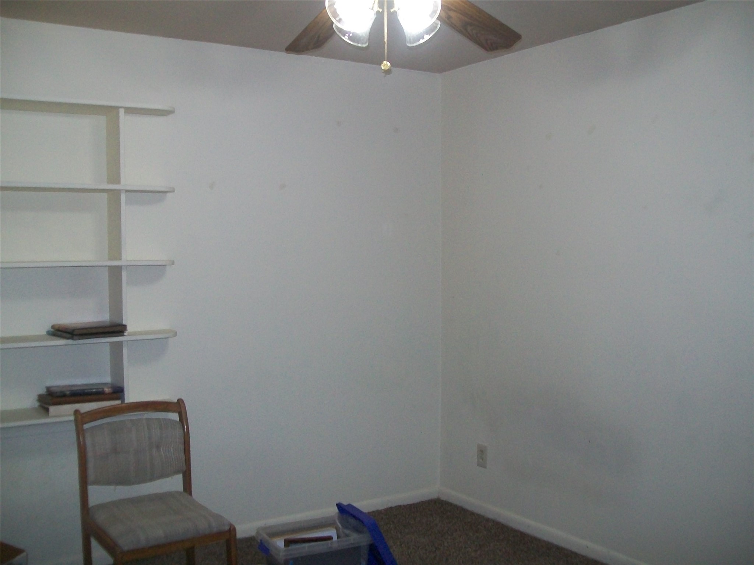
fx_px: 784
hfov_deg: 51.4
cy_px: 282
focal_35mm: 36
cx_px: 377
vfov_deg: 39.7
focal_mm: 6
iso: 160
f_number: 2.7
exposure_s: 1/60
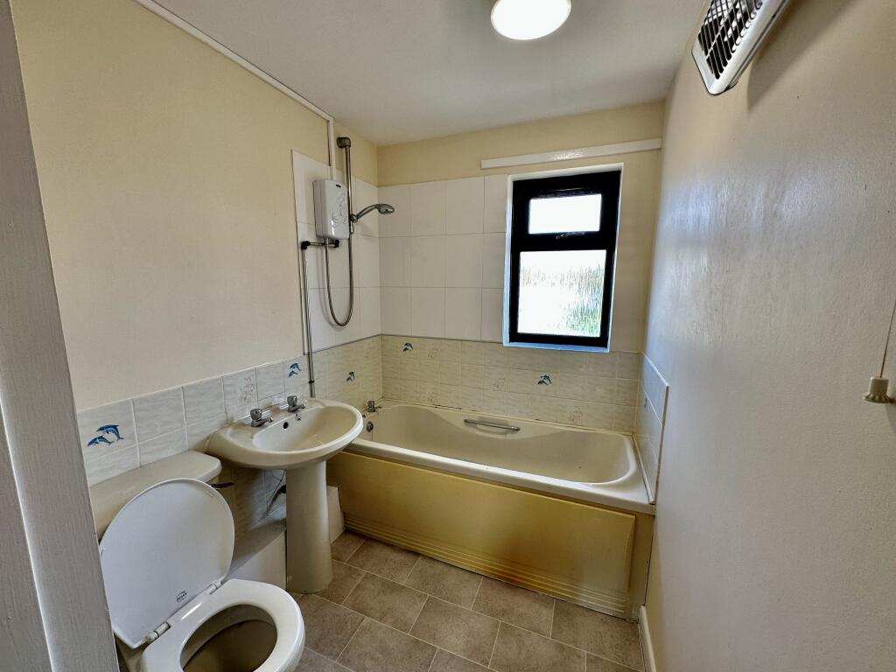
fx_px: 362
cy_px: 336
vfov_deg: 85.7
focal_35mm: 14
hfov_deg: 102.1
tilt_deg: -8.3
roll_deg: +0.5
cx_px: 448
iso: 64
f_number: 2.2
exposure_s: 1/99
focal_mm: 2.22
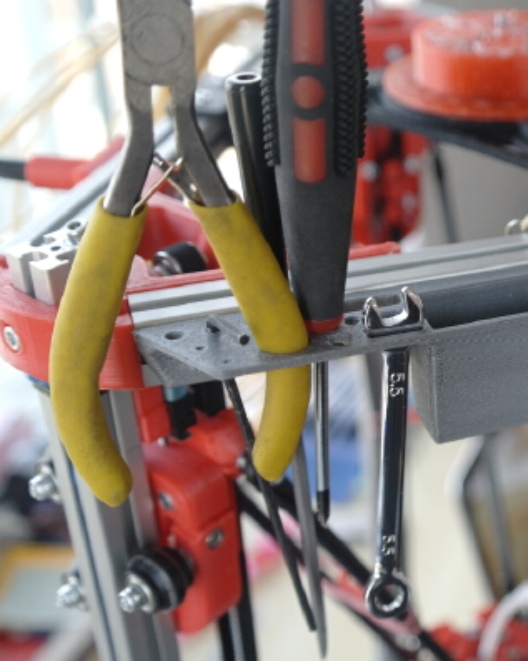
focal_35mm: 54
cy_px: 331
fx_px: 1056
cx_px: 499
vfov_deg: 34.8
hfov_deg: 26.9
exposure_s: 1/45
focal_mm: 25
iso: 320
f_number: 4
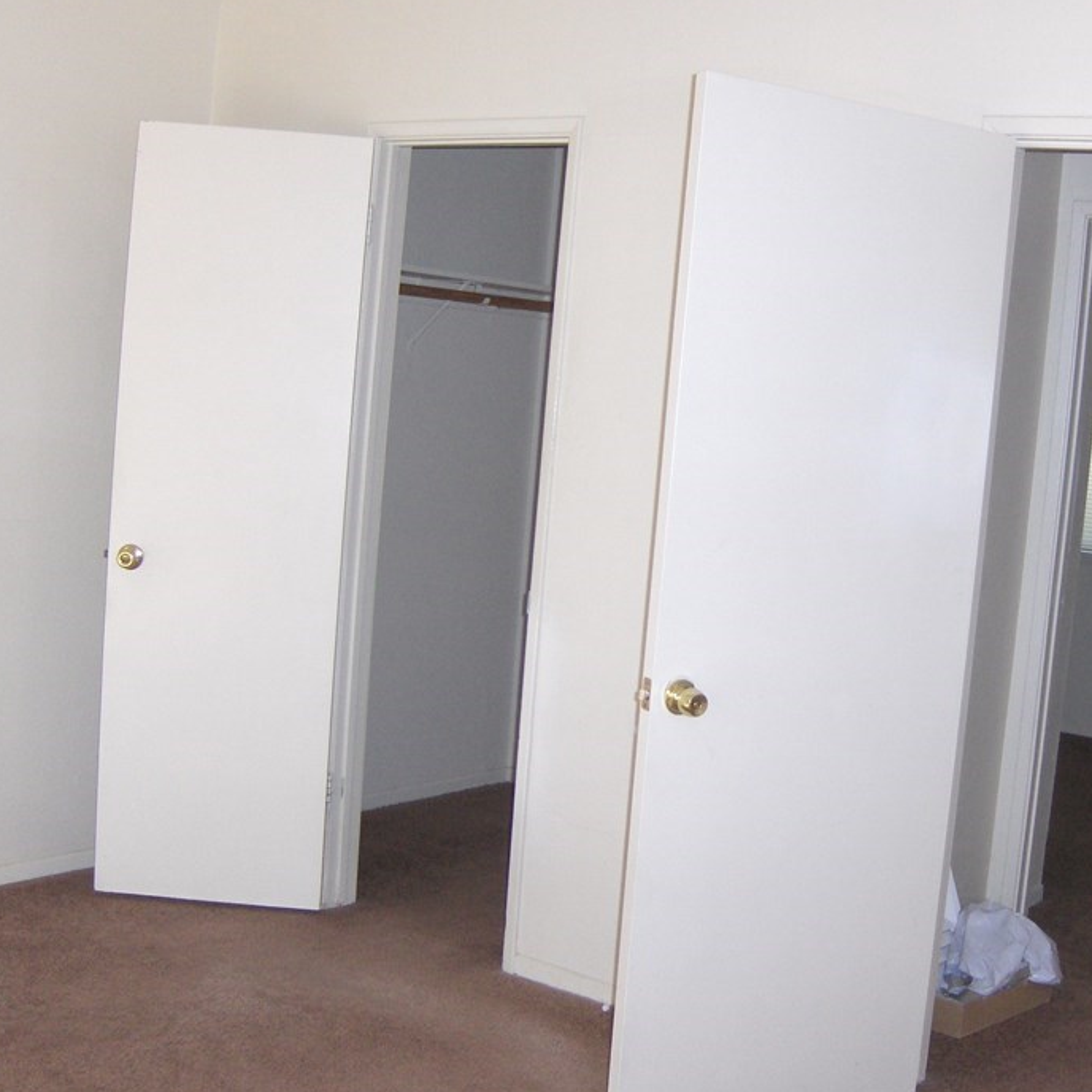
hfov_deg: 36.5
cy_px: 540
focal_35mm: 46
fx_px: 1642
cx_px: 702
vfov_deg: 36.8
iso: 100
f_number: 2.8
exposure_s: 1/60
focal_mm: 7.5
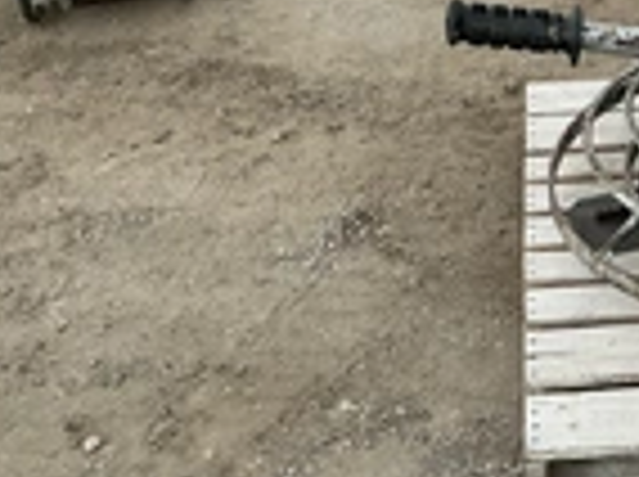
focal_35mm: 79
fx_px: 1456
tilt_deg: -30.8
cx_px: 760
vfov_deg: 18.5
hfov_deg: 22.8
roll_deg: -0.9
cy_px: 135
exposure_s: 1/551
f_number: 1.8
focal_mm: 3
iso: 25
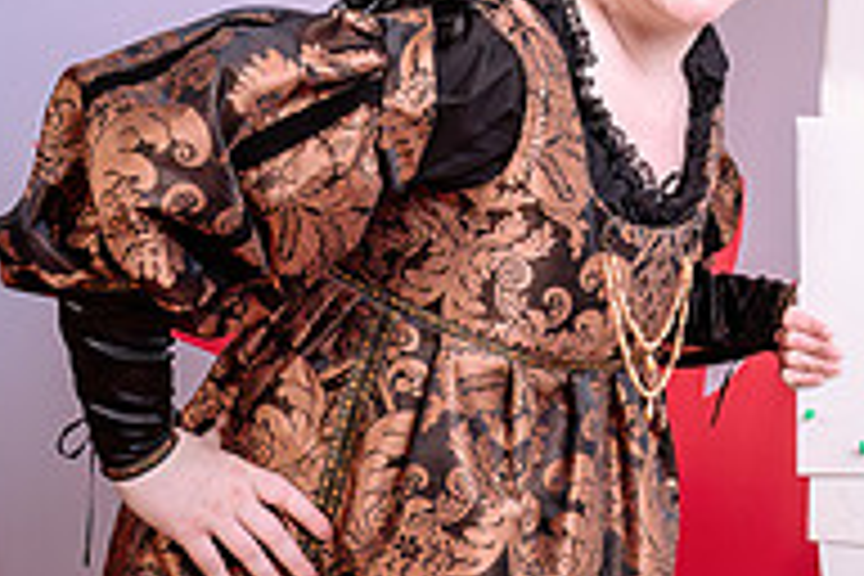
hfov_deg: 18.8
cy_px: 291
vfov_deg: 13.0
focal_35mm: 105
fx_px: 2520
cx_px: 899
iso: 100
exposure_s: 1/200
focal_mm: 29
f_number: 5.6
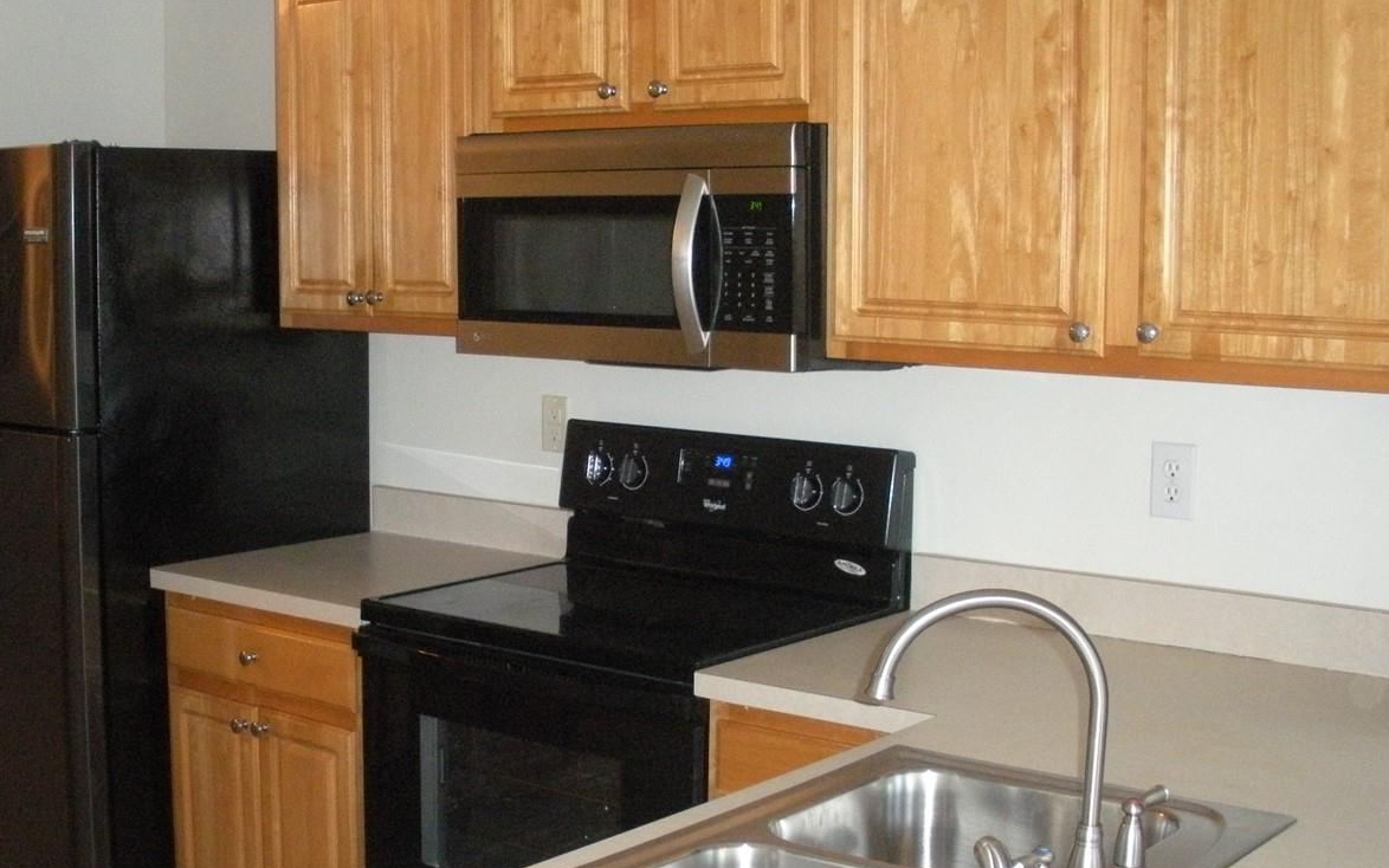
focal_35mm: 52
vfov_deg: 24.8
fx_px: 1969
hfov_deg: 38.7
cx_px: 558
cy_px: 514
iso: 463
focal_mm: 6.3
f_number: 3.5
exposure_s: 1/60
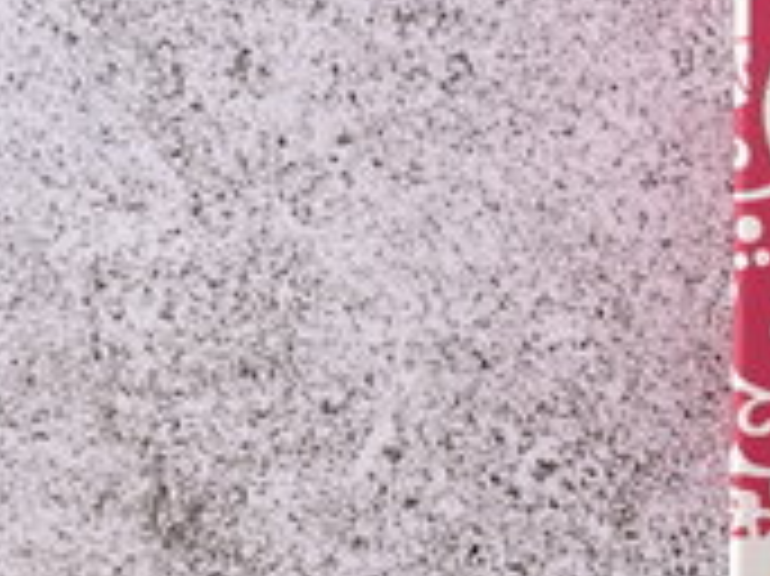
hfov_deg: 22.8
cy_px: 299
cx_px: 842
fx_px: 1801
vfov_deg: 18.2
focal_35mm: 81
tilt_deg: -87.1
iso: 32
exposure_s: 1/1300
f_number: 1.8
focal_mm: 4.25
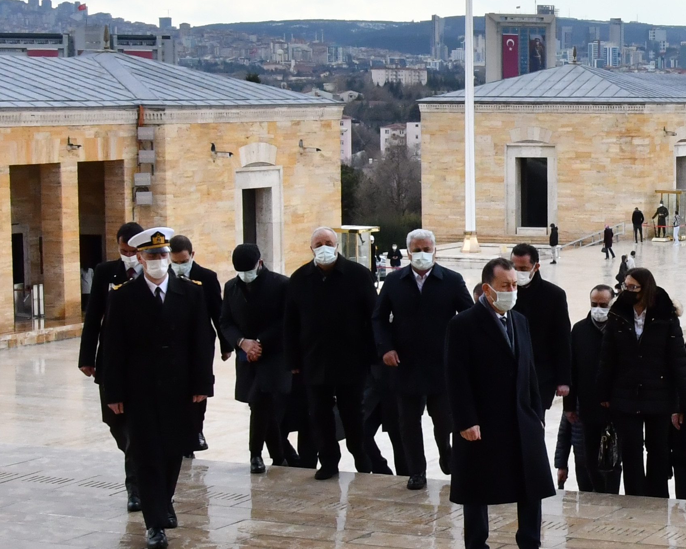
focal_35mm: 96
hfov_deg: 19.1
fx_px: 1949
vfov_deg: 16.0
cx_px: 773
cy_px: 287
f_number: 14
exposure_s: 1/800
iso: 1000
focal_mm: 21
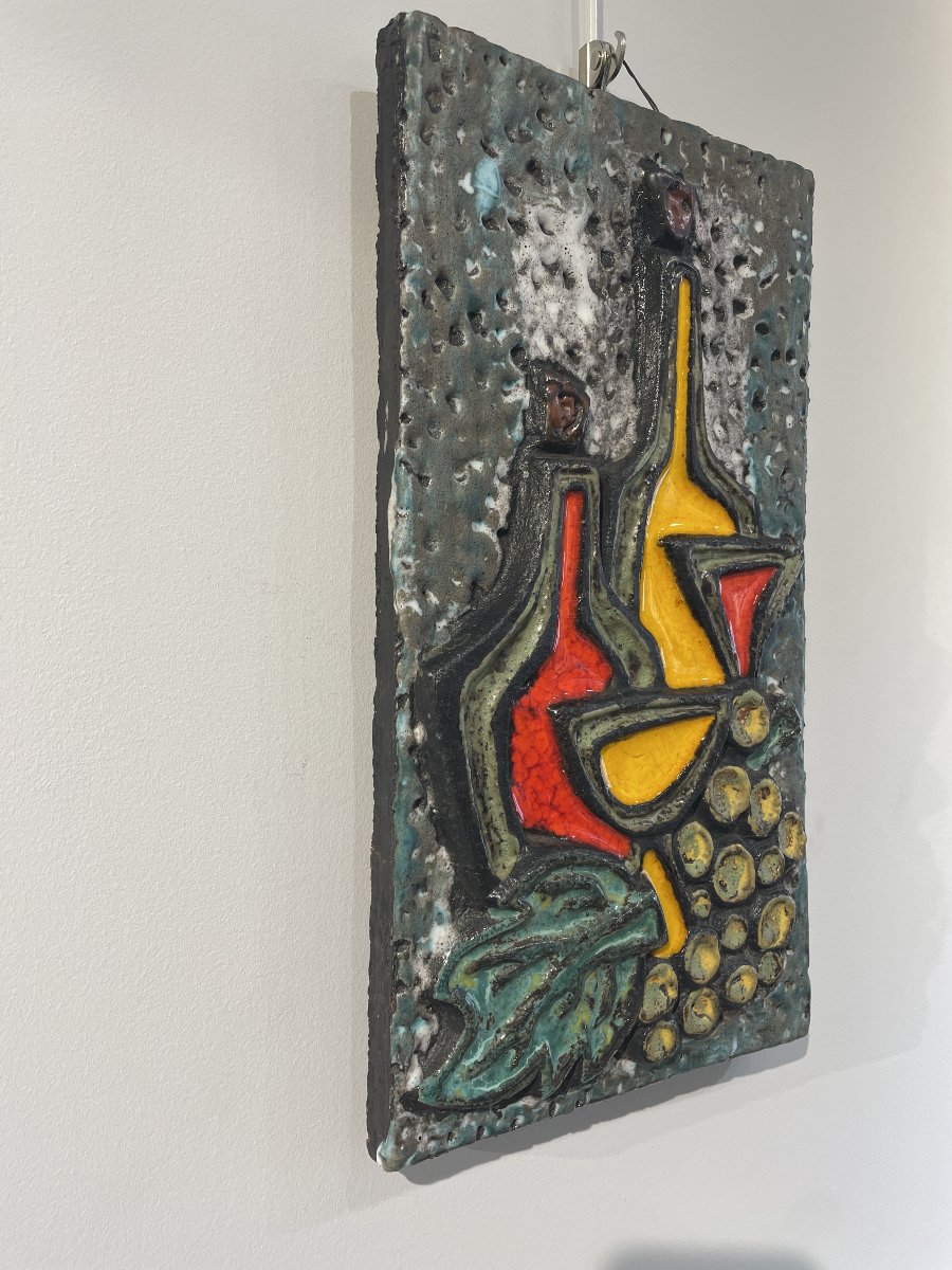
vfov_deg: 67.3
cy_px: 635
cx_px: 476
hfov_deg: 53.1
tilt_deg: +0.7
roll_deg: +0.9
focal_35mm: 26
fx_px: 953
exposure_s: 1/100
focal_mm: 4.2
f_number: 1.6
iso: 50
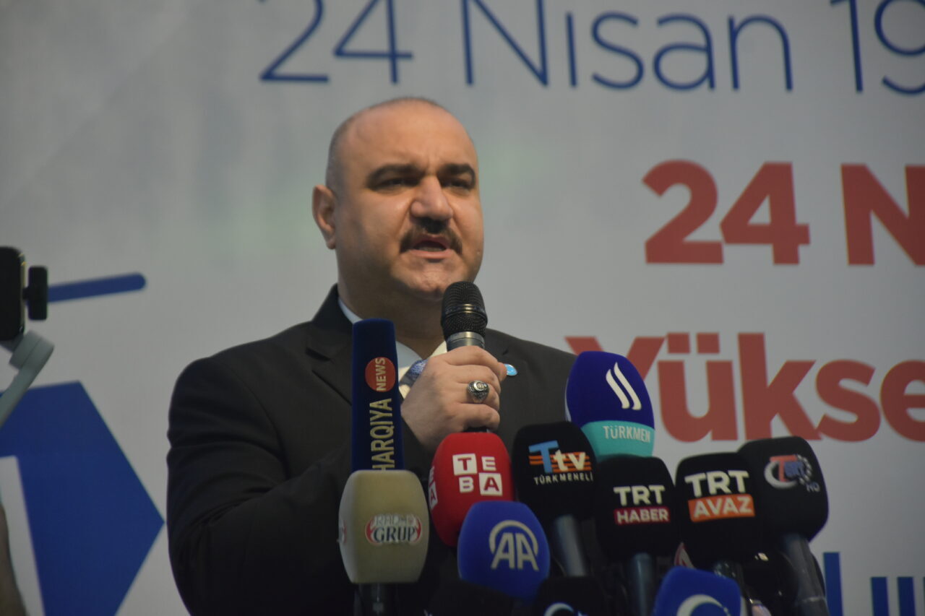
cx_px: 462
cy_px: 308
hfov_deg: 9.8
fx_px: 5395
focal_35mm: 210
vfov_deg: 6.5
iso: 1400
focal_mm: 140
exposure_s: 1/250
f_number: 5.6
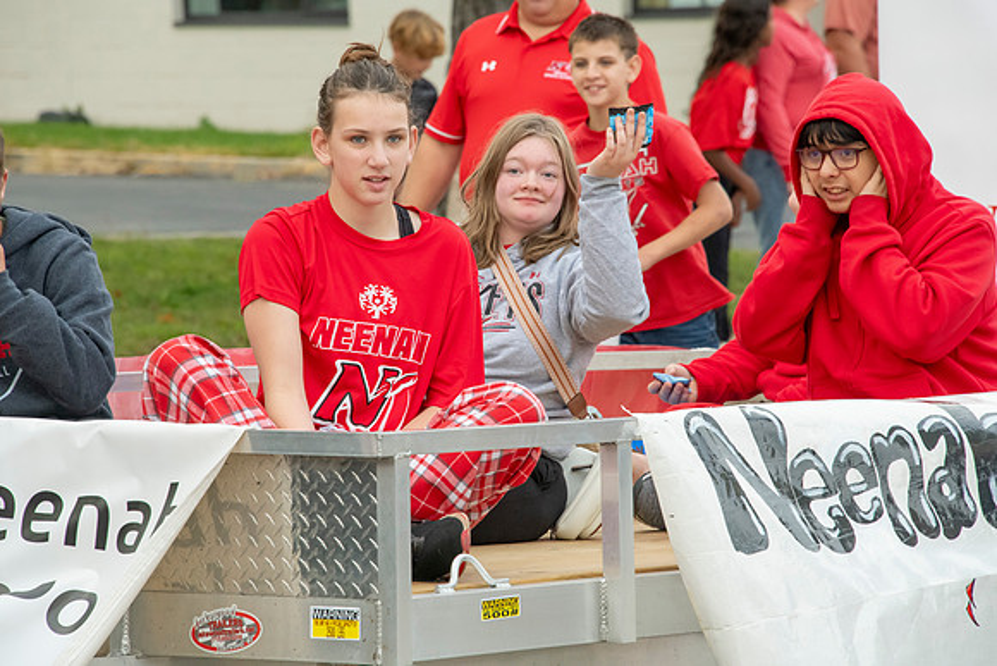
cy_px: 333
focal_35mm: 300
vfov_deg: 4.6
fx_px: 8310
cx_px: 498
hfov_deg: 6.9
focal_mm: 300
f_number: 11
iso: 3200
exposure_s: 1/320
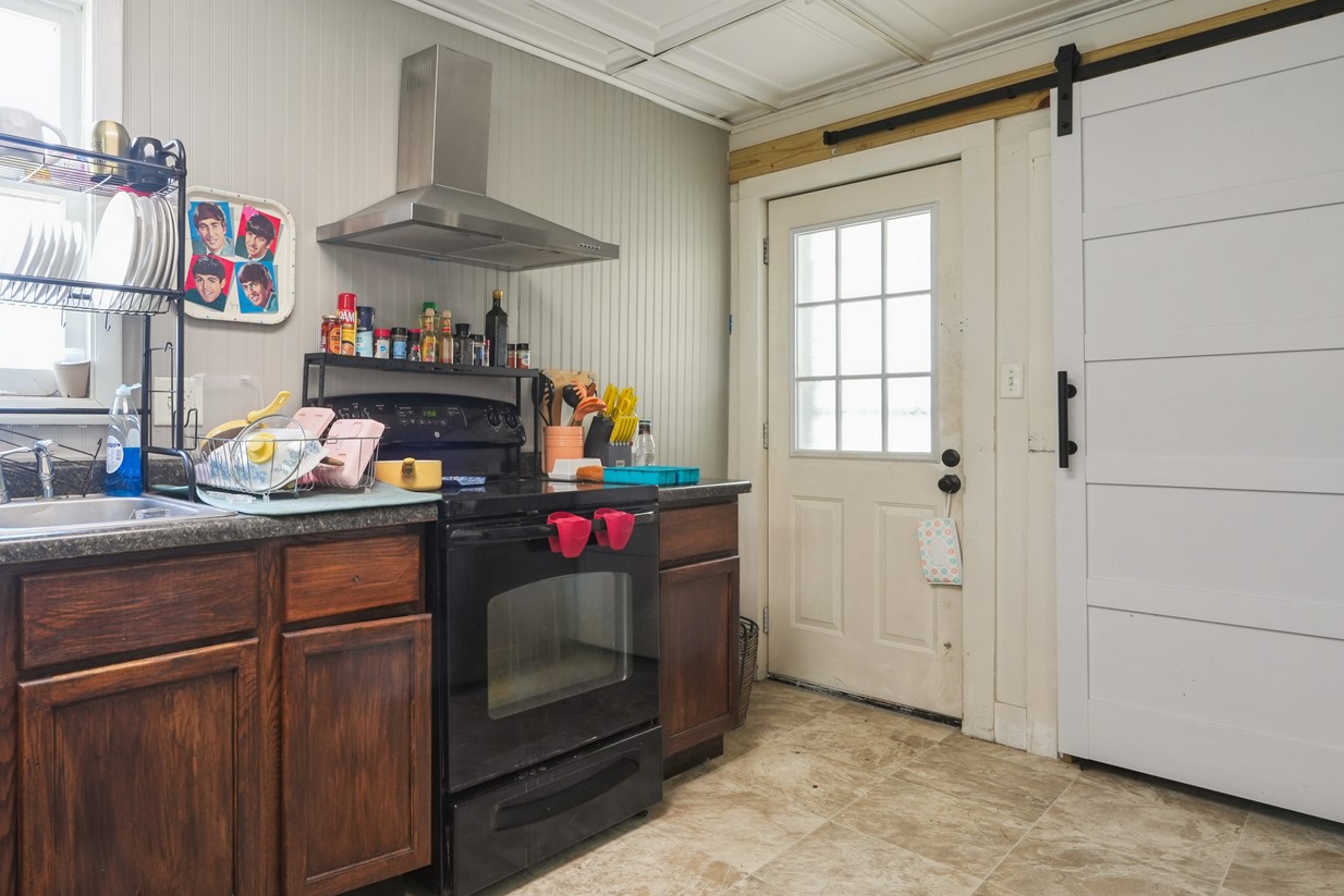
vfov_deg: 57.2
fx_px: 821
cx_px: 507
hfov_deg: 77.2
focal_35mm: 22
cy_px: 429
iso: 400
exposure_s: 1/8
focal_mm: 16
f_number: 10
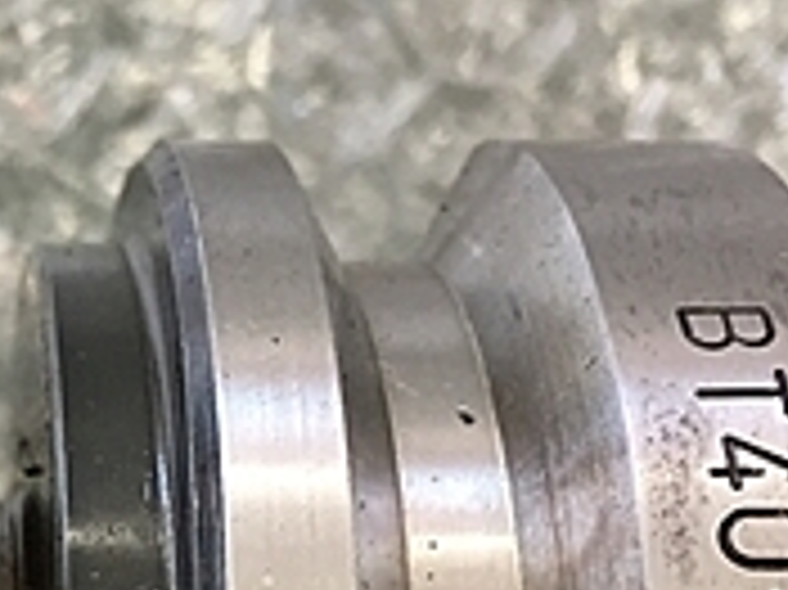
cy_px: 757
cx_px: -131
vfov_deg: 13.5
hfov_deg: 17.8
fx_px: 2411
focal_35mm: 106
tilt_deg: -76.1
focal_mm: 4.15
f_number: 2.2
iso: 40
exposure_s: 1/30
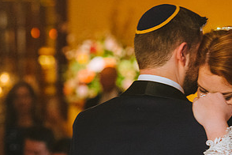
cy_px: 139
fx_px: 2036
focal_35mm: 316
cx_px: 168
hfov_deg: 6.5
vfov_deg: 4.3
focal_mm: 160
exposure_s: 1/100
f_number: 3.5
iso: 2500
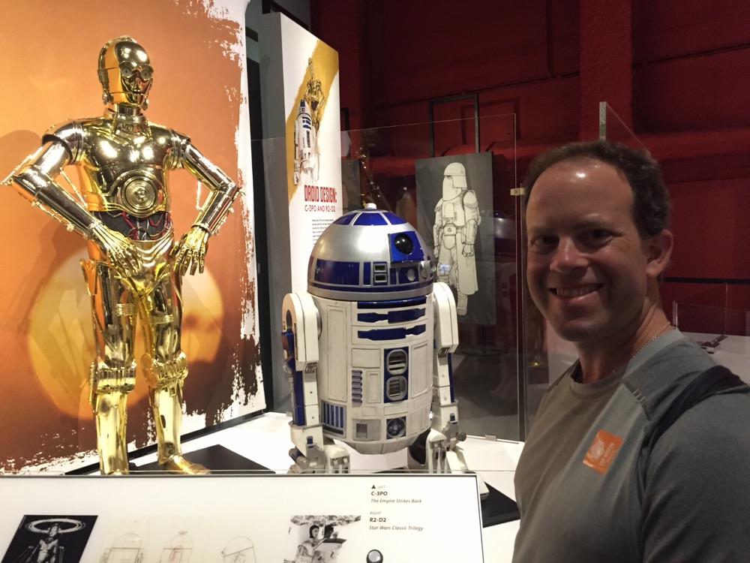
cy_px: 282
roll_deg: +1.0
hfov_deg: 61.7
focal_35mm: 29
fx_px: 628
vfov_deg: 48.2
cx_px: 375
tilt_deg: -4.3
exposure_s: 1/15
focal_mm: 4.15
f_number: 2.2
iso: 500
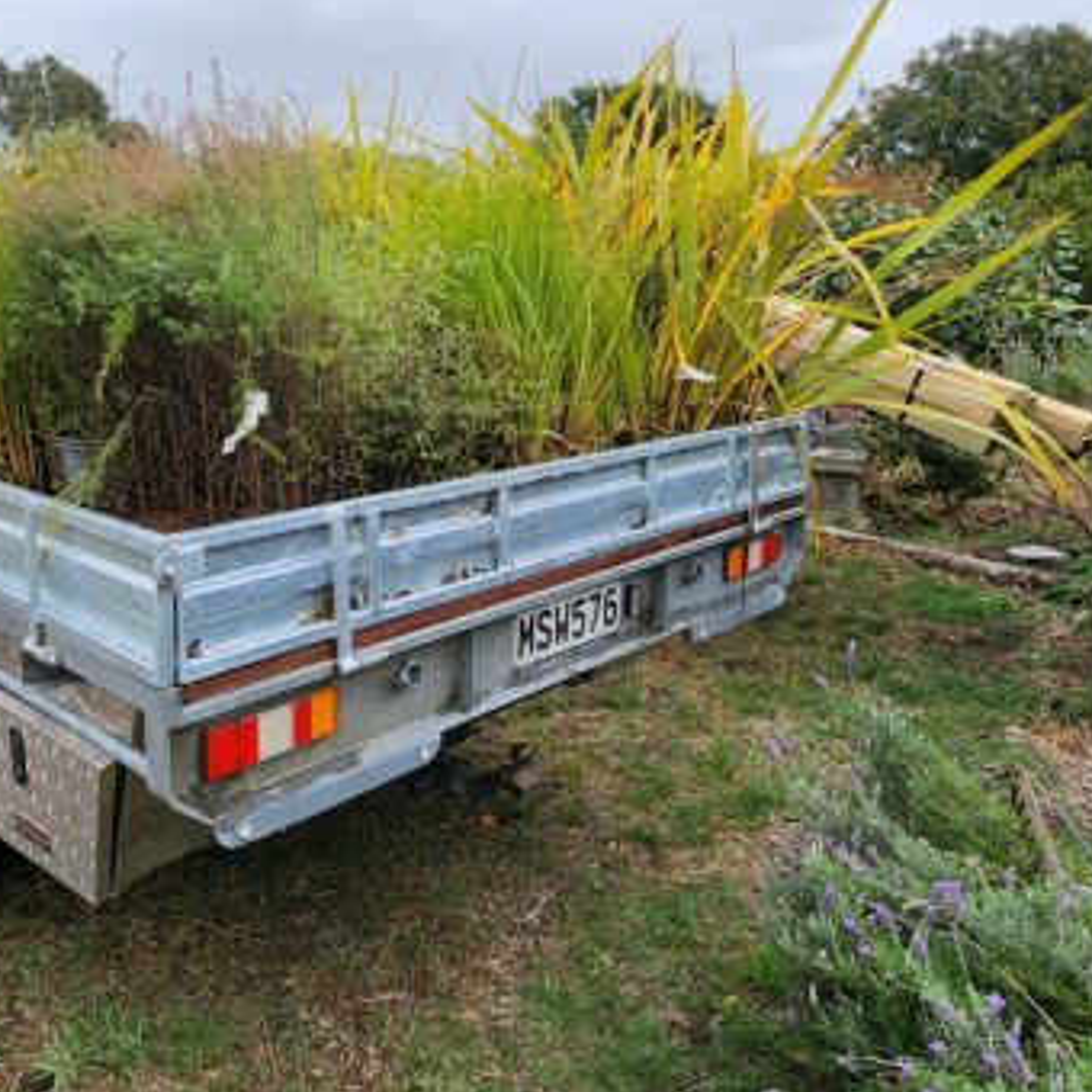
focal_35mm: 27
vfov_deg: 58.4
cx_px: 363
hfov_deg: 57.7
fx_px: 964
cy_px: 418
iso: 50
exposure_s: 1/812
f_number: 2.2
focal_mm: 2.2
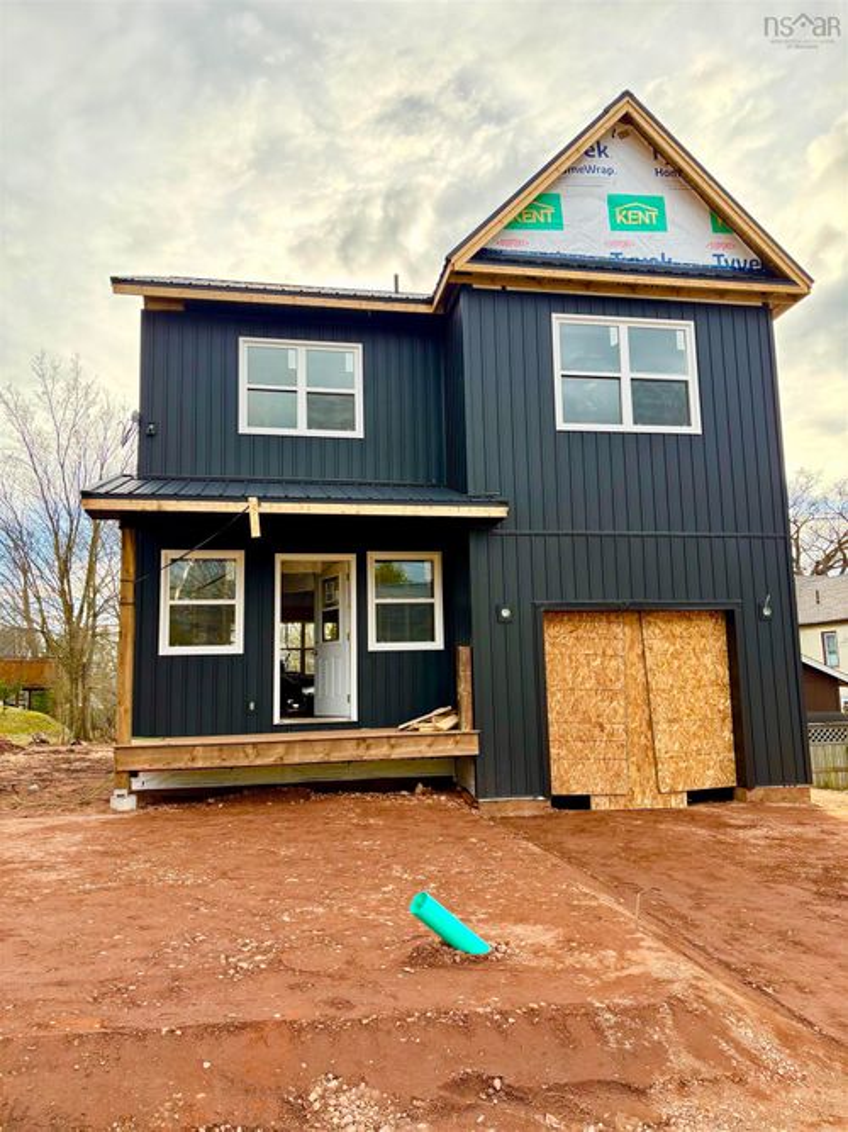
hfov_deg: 53.0
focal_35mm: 26
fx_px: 850
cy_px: 566
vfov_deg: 67.3
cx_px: 424
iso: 50
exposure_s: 1/615
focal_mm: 5.96
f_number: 1.6
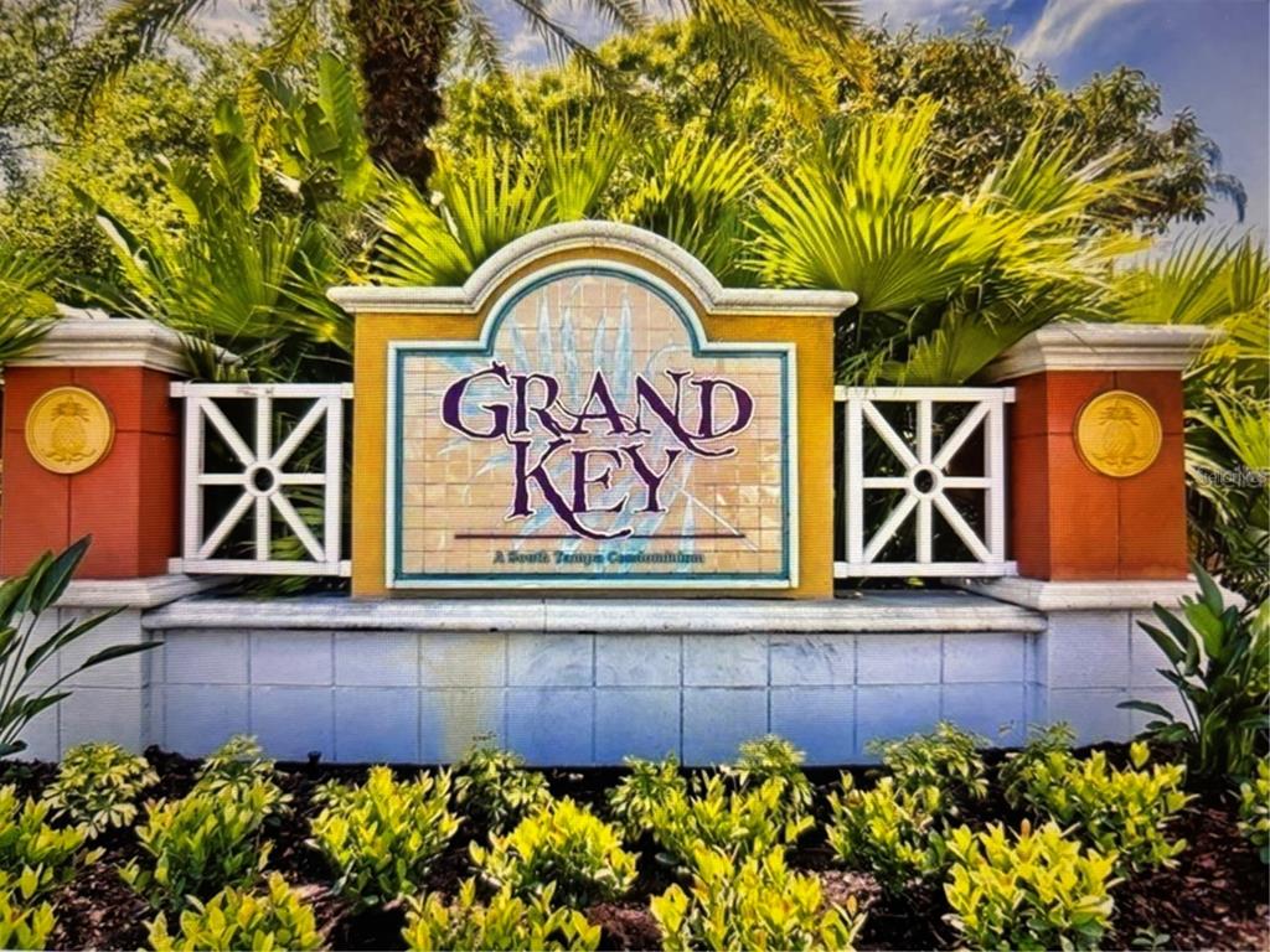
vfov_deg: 53.1
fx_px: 954
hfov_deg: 67.3
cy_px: 476
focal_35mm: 26
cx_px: 635
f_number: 1.6
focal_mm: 5.96
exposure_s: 1/60
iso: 160
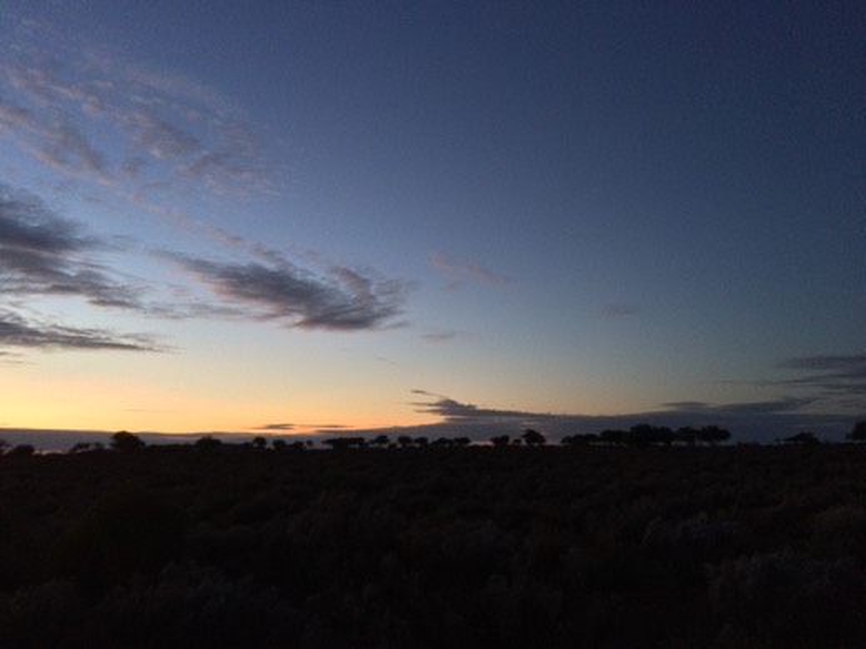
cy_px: 324
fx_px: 726
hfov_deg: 61.7
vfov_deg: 48.2
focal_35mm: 29
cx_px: 433
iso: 320
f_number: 2.2
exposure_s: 1/20
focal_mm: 4.15
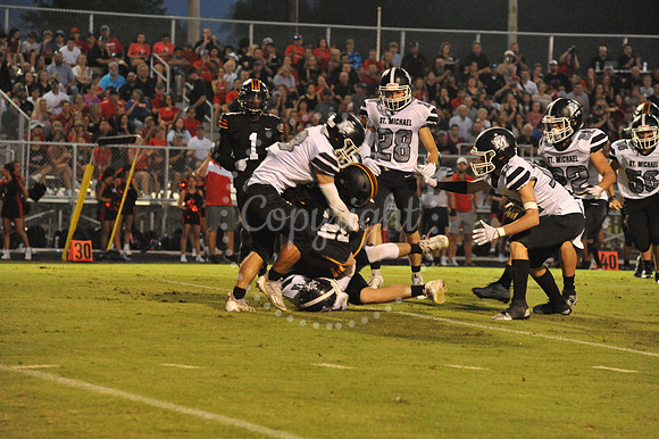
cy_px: 220
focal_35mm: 200
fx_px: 3659
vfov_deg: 6.9
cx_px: 330
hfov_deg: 10.3
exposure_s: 1/200
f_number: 5.6
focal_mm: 200
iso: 6400
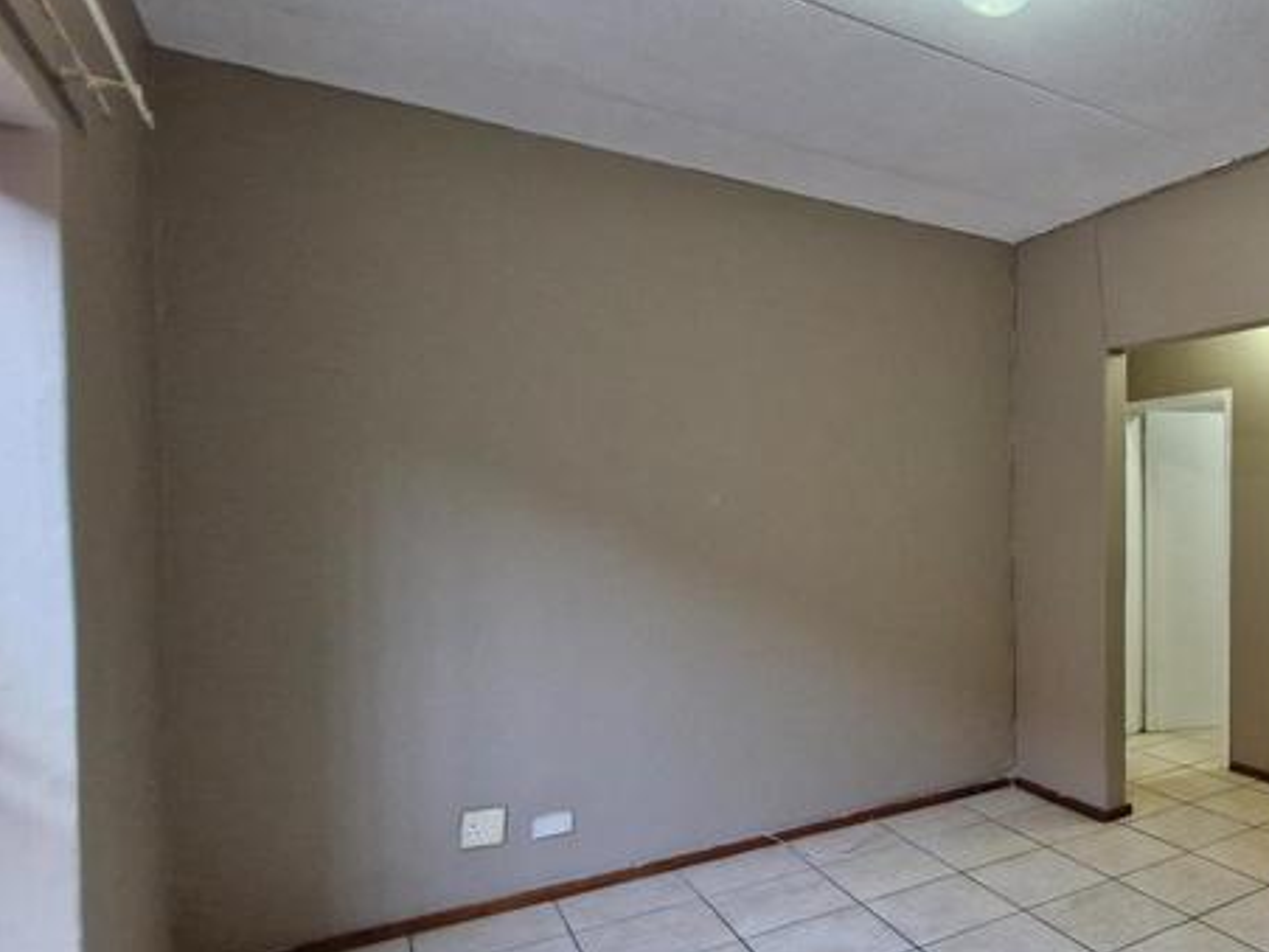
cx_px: 1075
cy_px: 545
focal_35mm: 23
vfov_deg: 58.6
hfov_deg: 64.8
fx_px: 843
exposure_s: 1/50
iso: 250
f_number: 2.2
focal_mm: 1.74
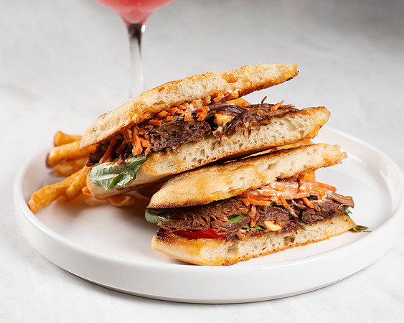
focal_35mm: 63
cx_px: 203
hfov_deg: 30.2
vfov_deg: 24.4
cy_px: 164
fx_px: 748
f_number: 8
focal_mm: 50
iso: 200
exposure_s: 1/250
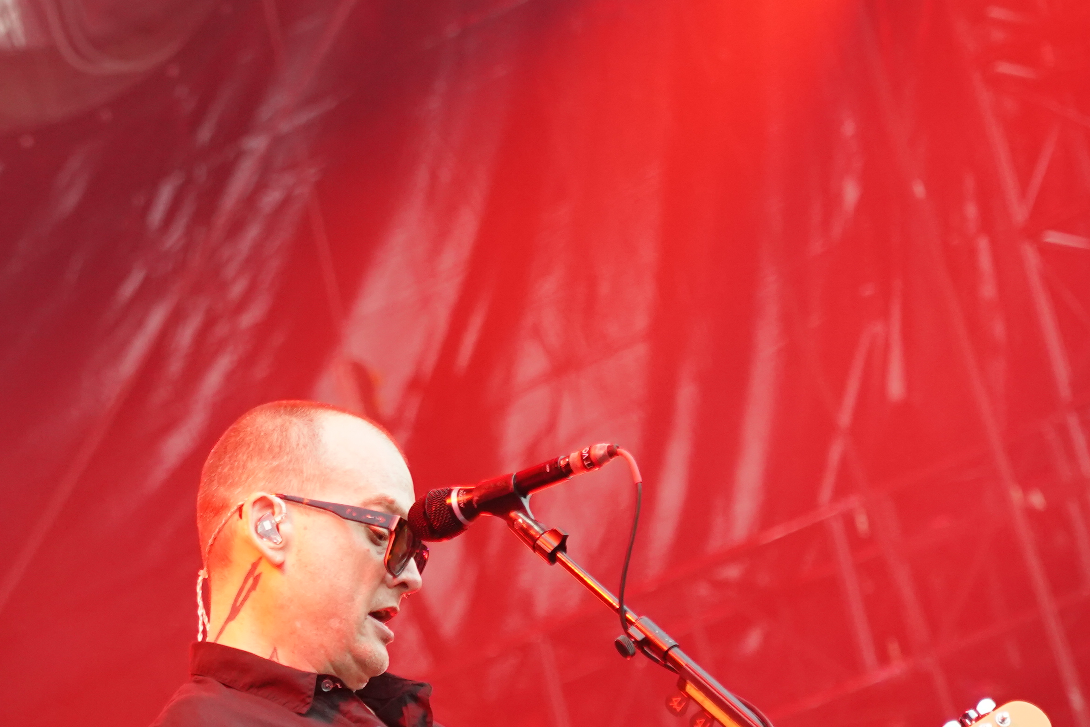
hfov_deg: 7.7
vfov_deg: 5.1
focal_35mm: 268
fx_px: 8113
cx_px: -3
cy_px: 403
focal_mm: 105
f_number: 4
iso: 2500
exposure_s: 1/160
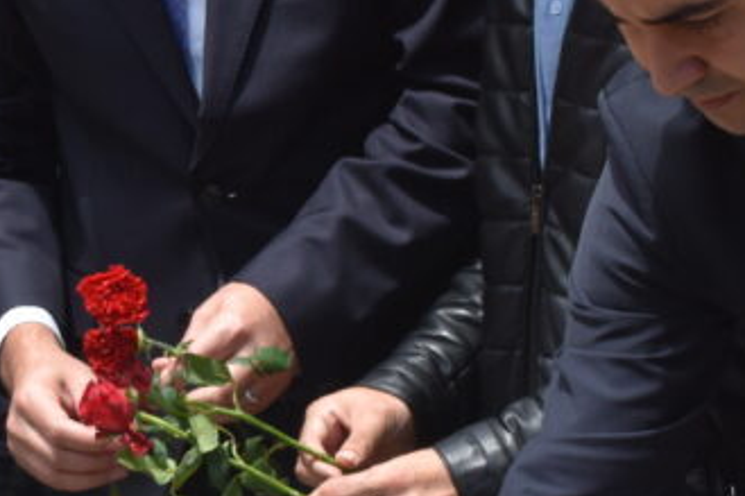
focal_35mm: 222
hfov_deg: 9.2
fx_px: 4592
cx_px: 52
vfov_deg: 6.2
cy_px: 493
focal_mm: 38
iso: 220
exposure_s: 1/500
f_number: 8
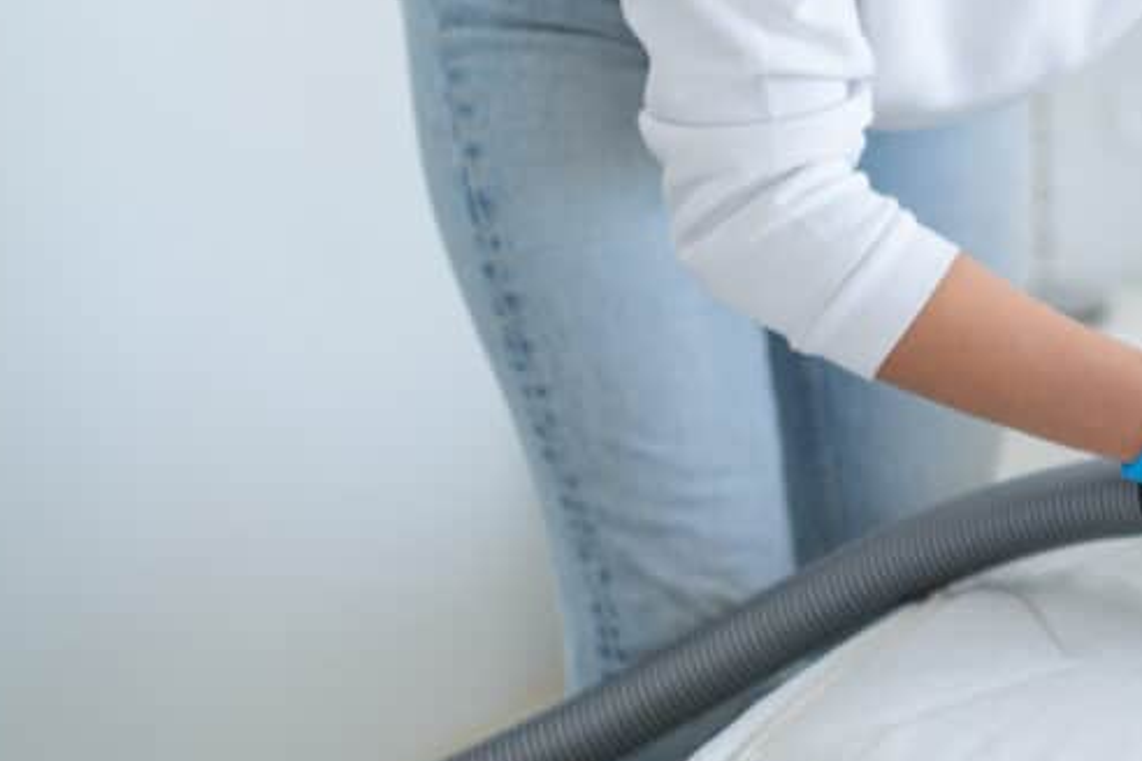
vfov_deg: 15.0
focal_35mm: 91
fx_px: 2886
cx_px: 1381
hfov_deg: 20.8
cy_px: 230
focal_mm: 35
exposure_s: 1/100
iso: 80
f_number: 1.8
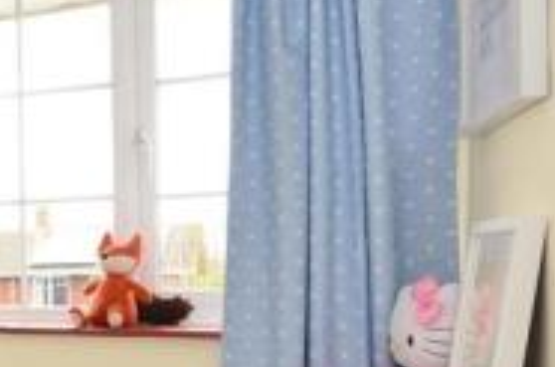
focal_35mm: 53
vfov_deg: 25.3
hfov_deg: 29.6
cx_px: -179
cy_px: 242
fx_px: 815
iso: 200
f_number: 11
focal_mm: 10
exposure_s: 1/8
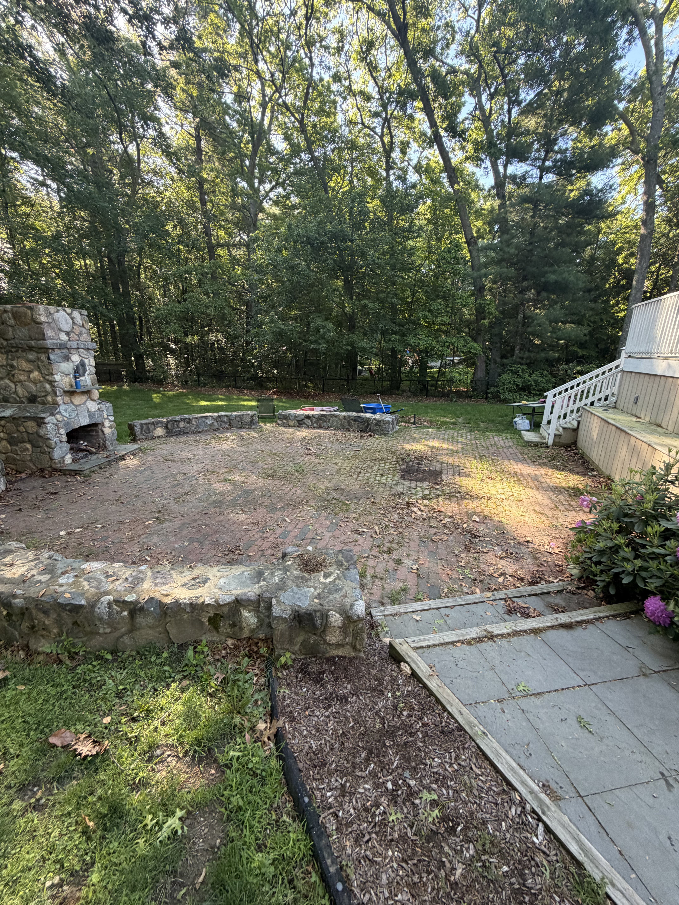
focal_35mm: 14
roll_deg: -1.0
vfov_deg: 102.1
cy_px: 452
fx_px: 366
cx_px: 340
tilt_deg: -16.4
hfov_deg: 85.7
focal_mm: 2.22
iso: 160
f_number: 2.2
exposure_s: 1/121
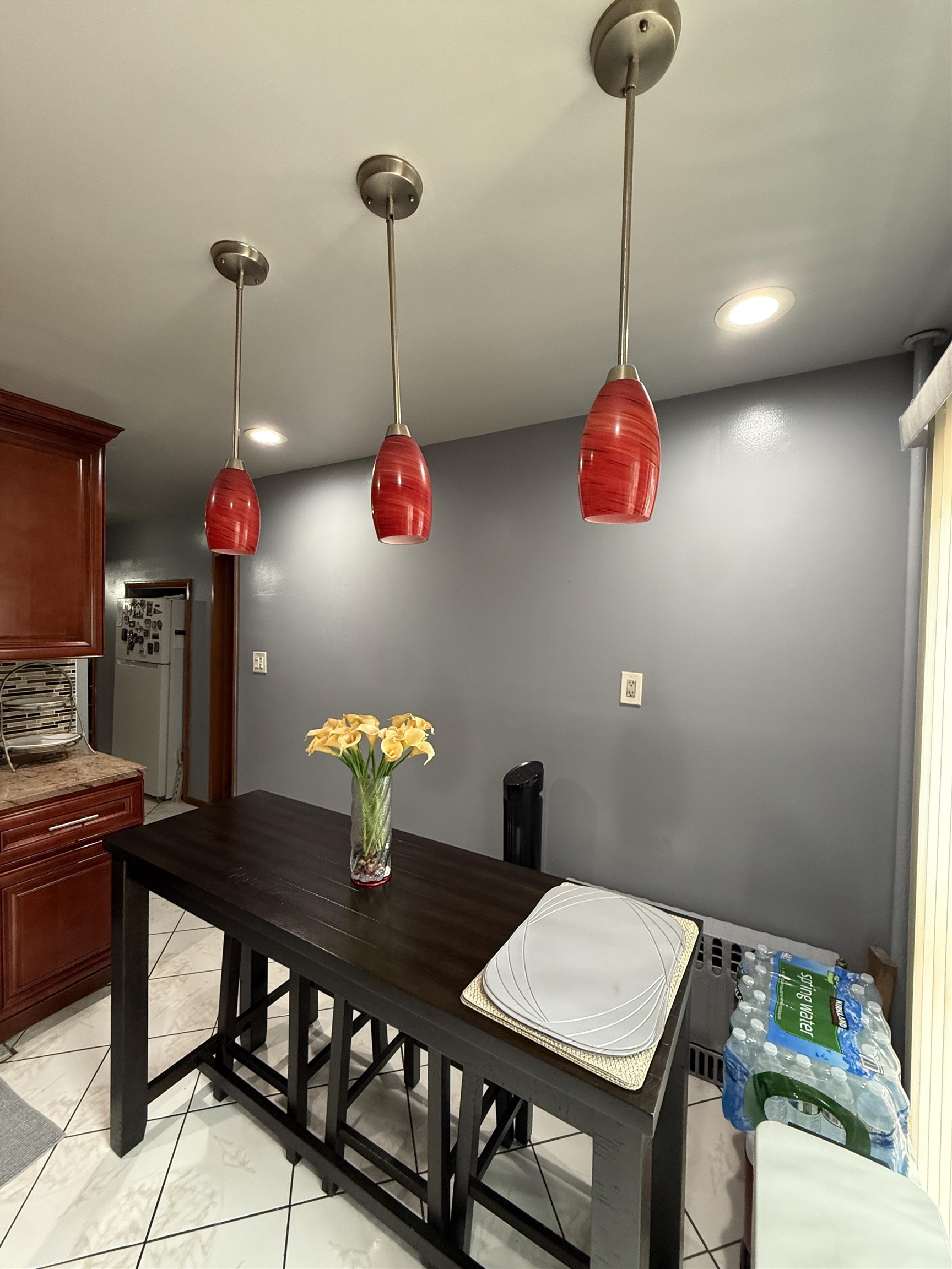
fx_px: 513
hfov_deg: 85.7
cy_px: 634
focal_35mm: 14
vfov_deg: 102.1
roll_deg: -2.2
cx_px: 476
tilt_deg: -0.1
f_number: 2.2
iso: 320
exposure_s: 1/60
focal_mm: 2.22
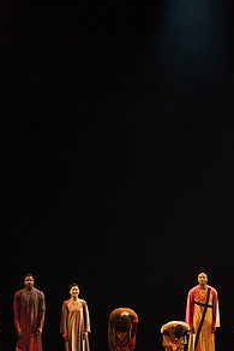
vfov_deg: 10.0
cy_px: 178
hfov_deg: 6.7
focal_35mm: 205
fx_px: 1996
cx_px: 191
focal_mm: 100
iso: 6400
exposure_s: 1/320
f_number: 5.6
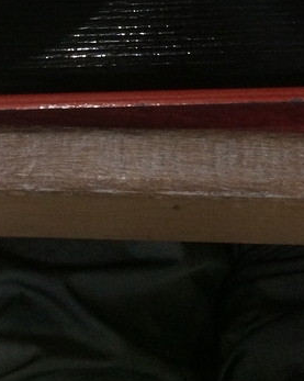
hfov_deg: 15.7
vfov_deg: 16.8
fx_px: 1104
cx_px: 198
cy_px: -266
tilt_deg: -53.3
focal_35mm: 98
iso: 125
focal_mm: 4.15
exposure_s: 1/30
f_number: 2.2
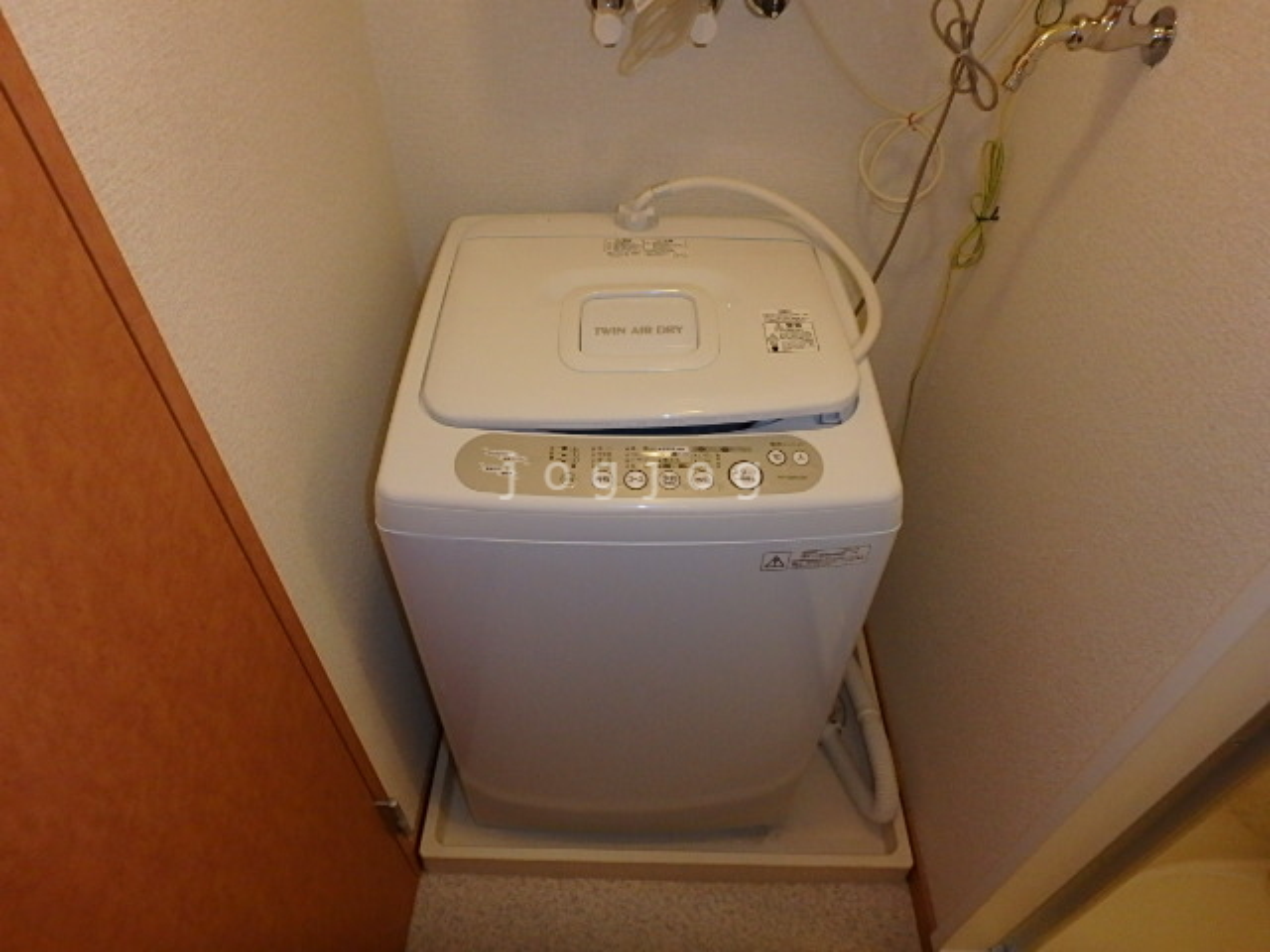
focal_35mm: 21
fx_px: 770
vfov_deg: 63.4
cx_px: 635
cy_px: 476
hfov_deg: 79.0
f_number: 3.5
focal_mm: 3.7
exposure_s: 1/30
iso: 400
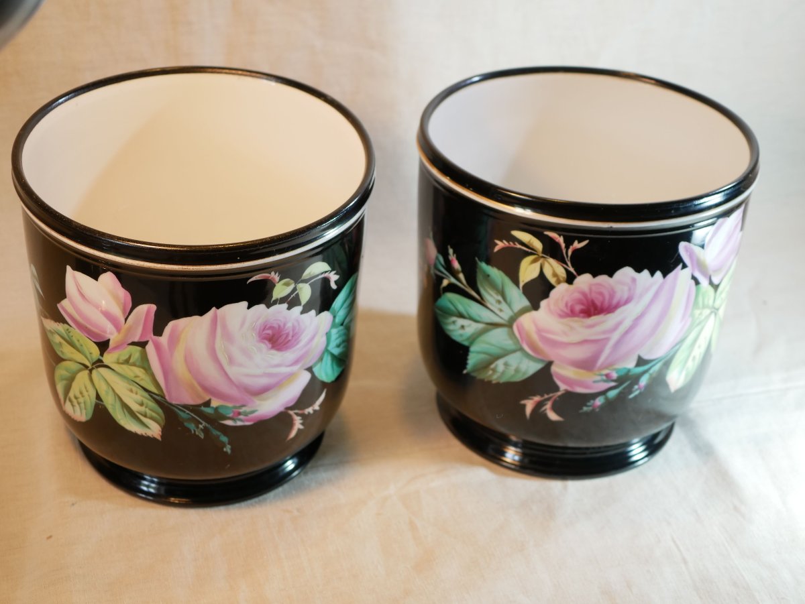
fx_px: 1396
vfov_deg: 24.4
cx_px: 402
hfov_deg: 32.2
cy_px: 302
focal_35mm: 60
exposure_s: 1/125
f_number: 3.5
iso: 320
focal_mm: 30
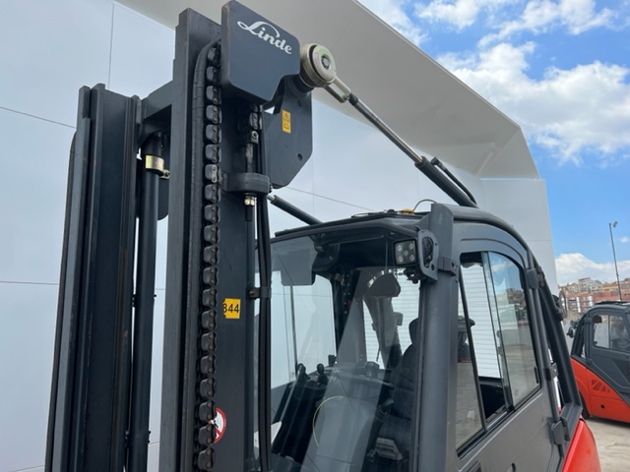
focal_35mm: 26
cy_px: 236
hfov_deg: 67.3
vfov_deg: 53.1
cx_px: 315
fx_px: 473
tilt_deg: +10.2
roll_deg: +1.6
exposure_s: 1/1553
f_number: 1.5
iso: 50
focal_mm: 5.7
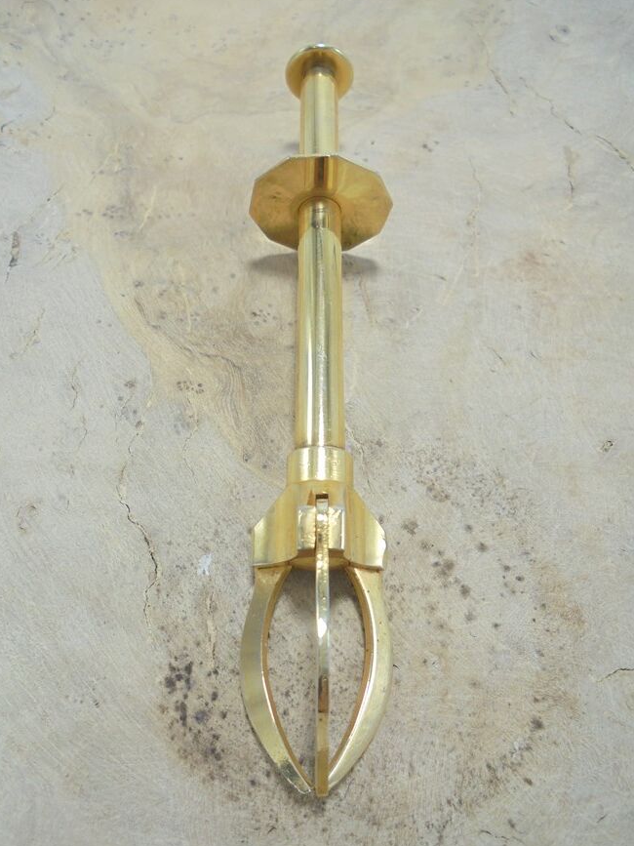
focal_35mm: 27
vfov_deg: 65.3
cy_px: 432
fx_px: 660
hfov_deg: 51.3
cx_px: 309
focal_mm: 4.6
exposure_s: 1/50
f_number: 3.5
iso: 100
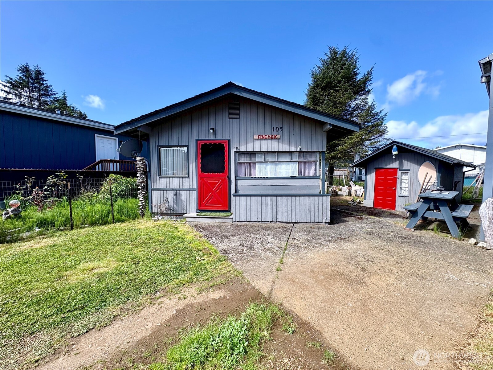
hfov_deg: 102.1
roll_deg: +0.0
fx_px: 199
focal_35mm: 14
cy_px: 185
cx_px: 246
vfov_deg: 85.7
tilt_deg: -3.0
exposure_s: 1/596
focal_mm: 2.22
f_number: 2.2
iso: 40
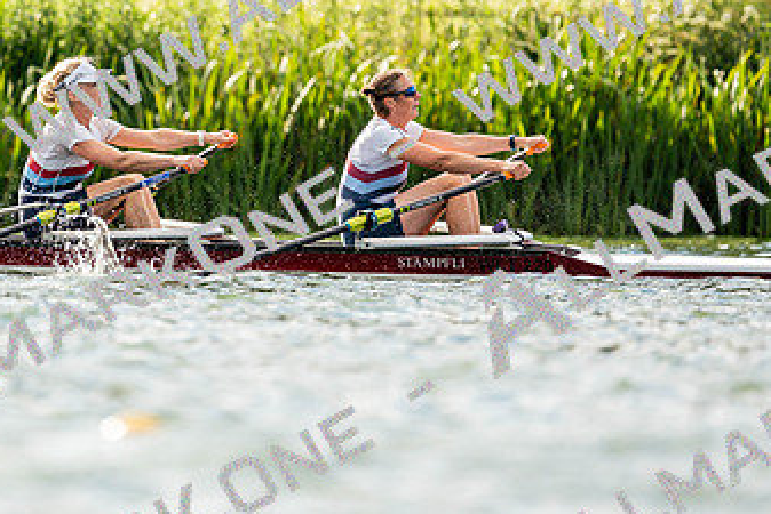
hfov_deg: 2.0
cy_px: 161
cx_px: 286
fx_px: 22132
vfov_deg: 1.3
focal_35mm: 1033
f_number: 6.3
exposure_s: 1/2000
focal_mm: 600
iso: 400
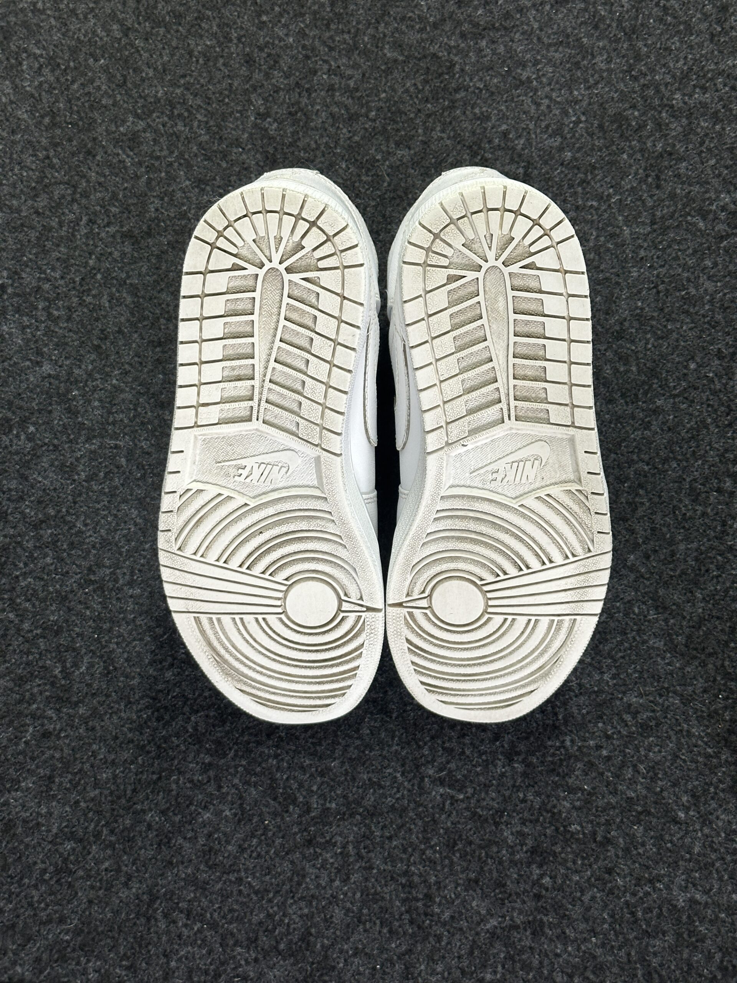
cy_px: 492
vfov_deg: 39.7
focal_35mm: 48
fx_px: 1363
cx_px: 368
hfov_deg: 30.3
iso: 160
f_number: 1.78
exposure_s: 1/50
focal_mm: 6.86
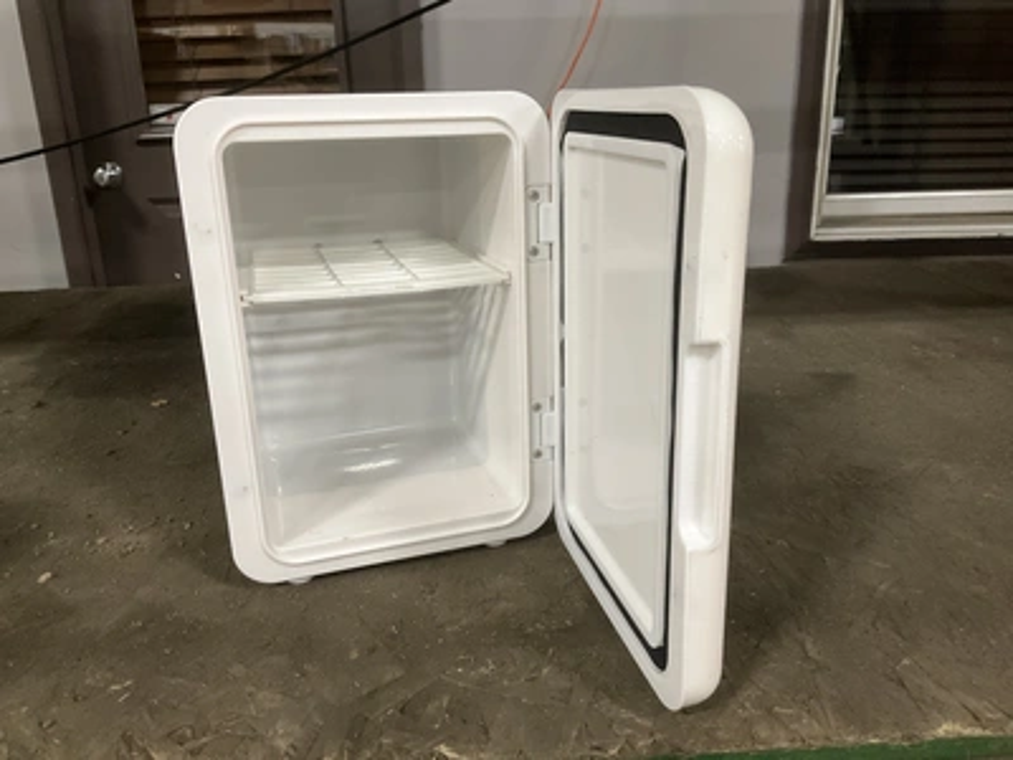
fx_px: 849
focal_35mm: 29
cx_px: 506
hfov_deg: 61.7
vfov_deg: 48.2
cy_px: 380
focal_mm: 3
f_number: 1.8
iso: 250
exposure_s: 1/60
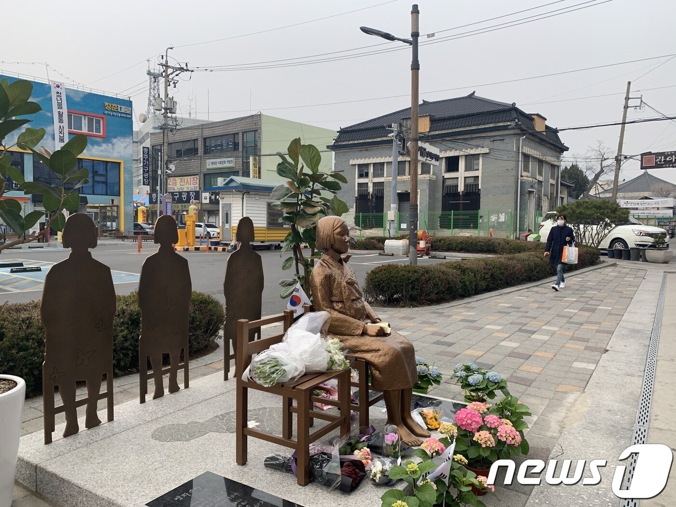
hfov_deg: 67.3
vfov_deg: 53.1
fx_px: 508
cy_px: 254
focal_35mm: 26
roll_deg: -1.6
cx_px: 338
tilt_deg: -2.7
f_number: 1.8
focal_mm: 4.25
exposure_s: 1/121
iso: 50
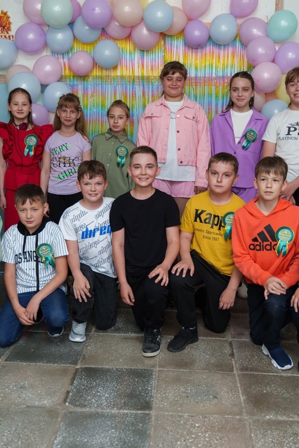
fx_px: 349
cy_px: 224
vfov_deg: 65.5
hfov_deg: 46.4
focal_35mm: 28
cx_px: 150
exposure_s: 1/250
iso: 400
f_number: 2.8
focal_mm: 28
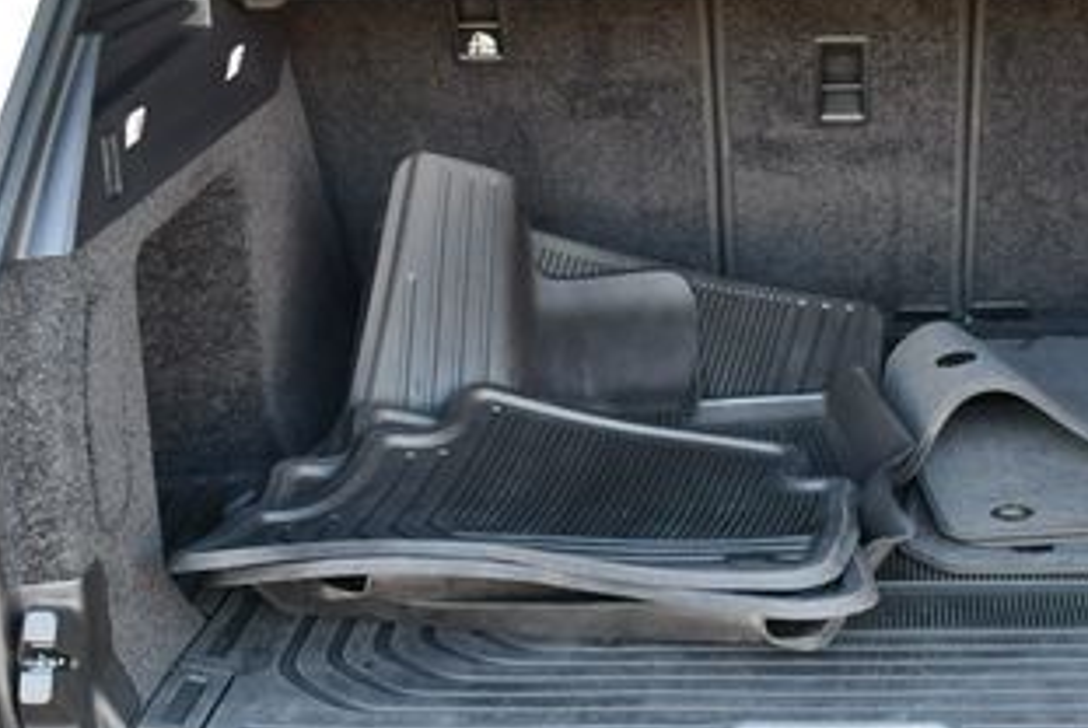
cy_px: 556
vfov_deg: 18.3
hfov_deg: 26.9
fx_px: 2238
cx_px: 822
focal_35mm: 74
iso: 720
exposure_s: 1/250
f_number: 3.5
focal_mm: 18
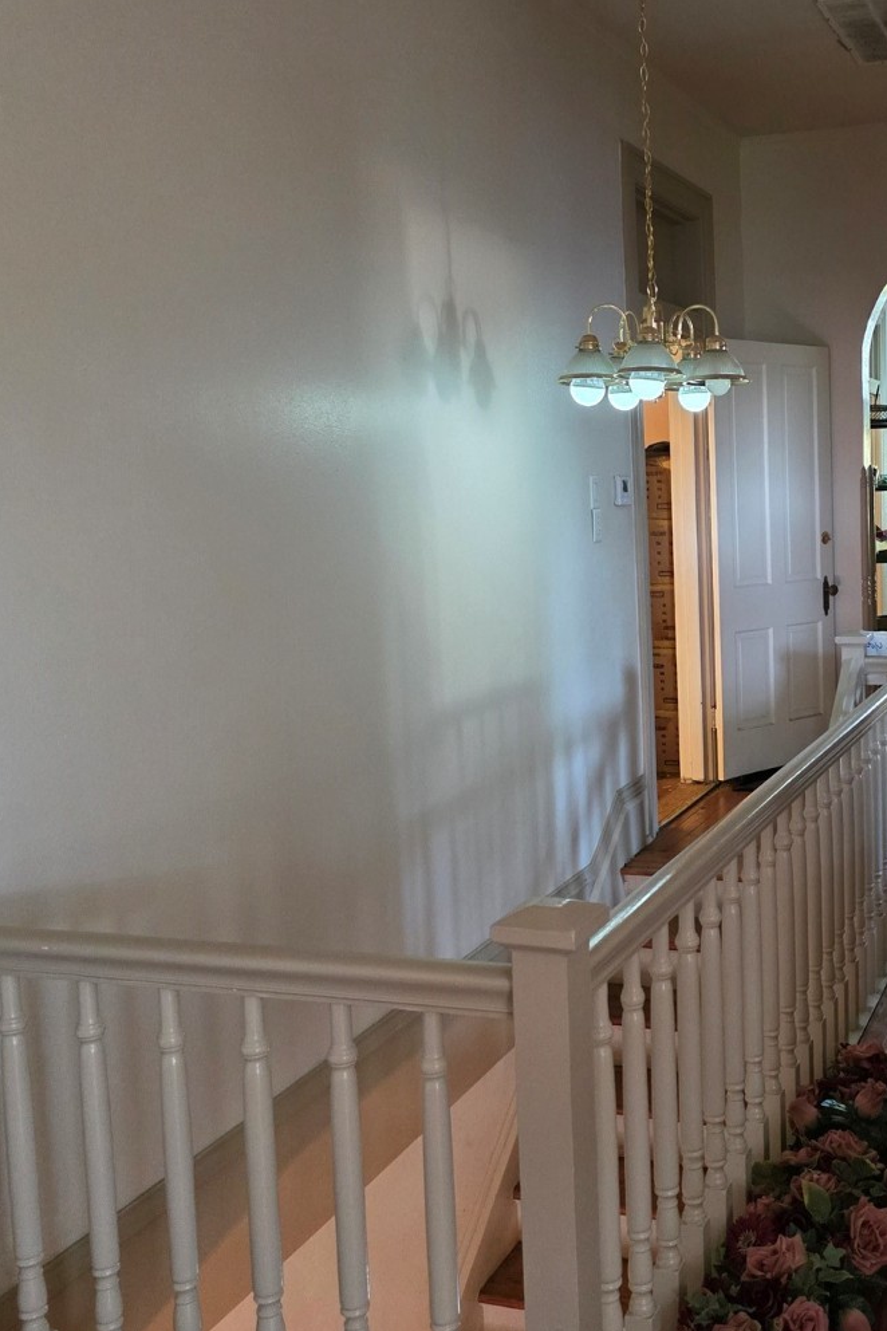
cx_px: 721
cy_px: 595
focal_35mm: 37
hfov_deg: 34.7
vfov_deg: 51.8
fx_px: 1367
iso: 1600
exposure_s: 1/120
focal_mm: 6.25
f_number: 1.7
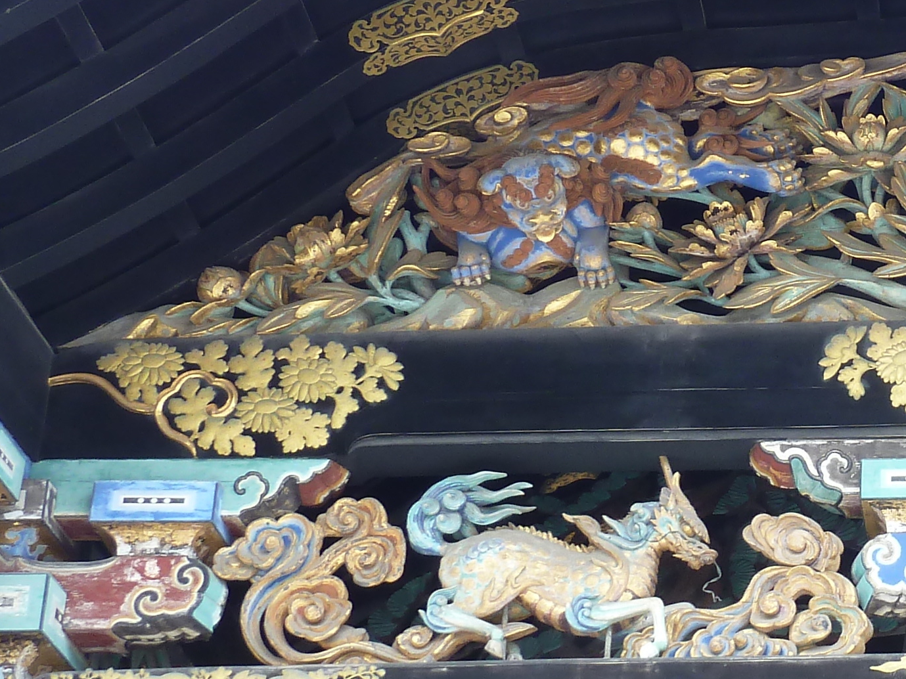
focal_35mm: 116
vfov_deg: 12.8
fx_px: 3036
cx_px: 1079
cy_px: 347
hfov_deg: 16.3
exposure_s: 1/40
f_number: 3.6
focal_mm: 6.5
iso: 80
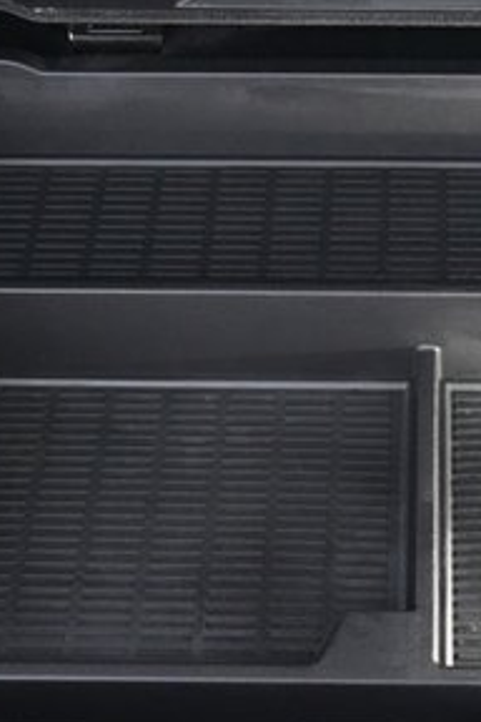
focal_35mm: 60
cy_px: 484
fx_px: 1202
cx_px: 406
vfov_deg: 33.1
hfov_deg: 22.2
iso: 12800
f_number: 2.8
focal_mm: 27
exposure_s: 1/60
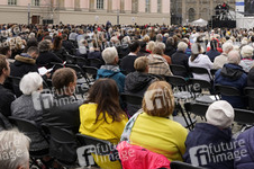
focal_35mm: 56
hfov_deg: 35.0
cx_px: 188
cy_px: 12
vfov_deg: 23.4
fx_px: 395
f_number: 8
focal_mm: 28
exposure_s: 1/200
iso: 250
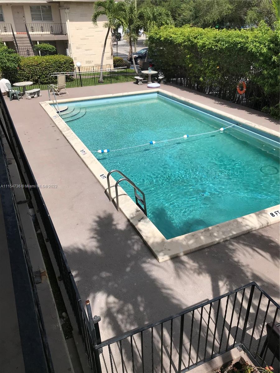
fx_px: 302
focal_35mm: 28
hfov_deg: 49.7
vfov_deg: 63.4
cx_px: 140
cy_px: 186
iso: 20
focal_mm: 3.99
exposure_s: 1/3546
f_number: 1.8
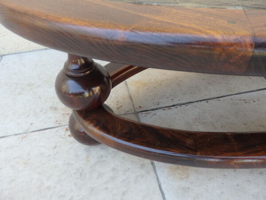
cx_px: 133
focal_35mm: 27
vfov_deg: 51.4
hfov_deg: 65.3
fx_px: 207
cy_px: 100
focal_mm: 5
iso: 125
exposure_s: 1/60
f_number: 3.2
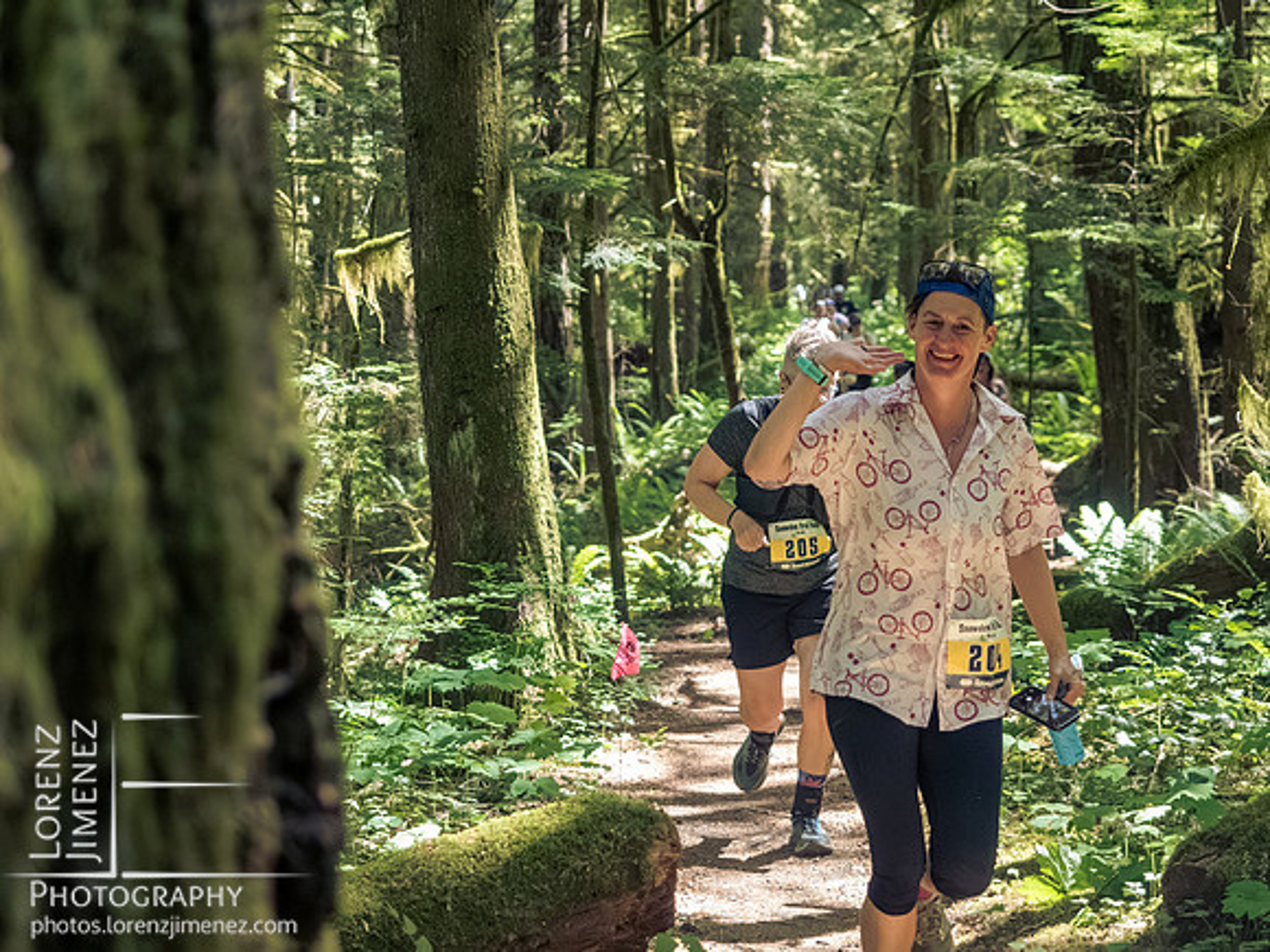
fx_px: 3070
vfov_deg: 17.6
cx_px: 635
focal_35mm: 84
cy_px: 476
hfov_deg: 23.4
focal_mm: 40
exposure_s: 1/1000
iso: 4000
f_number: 2.8
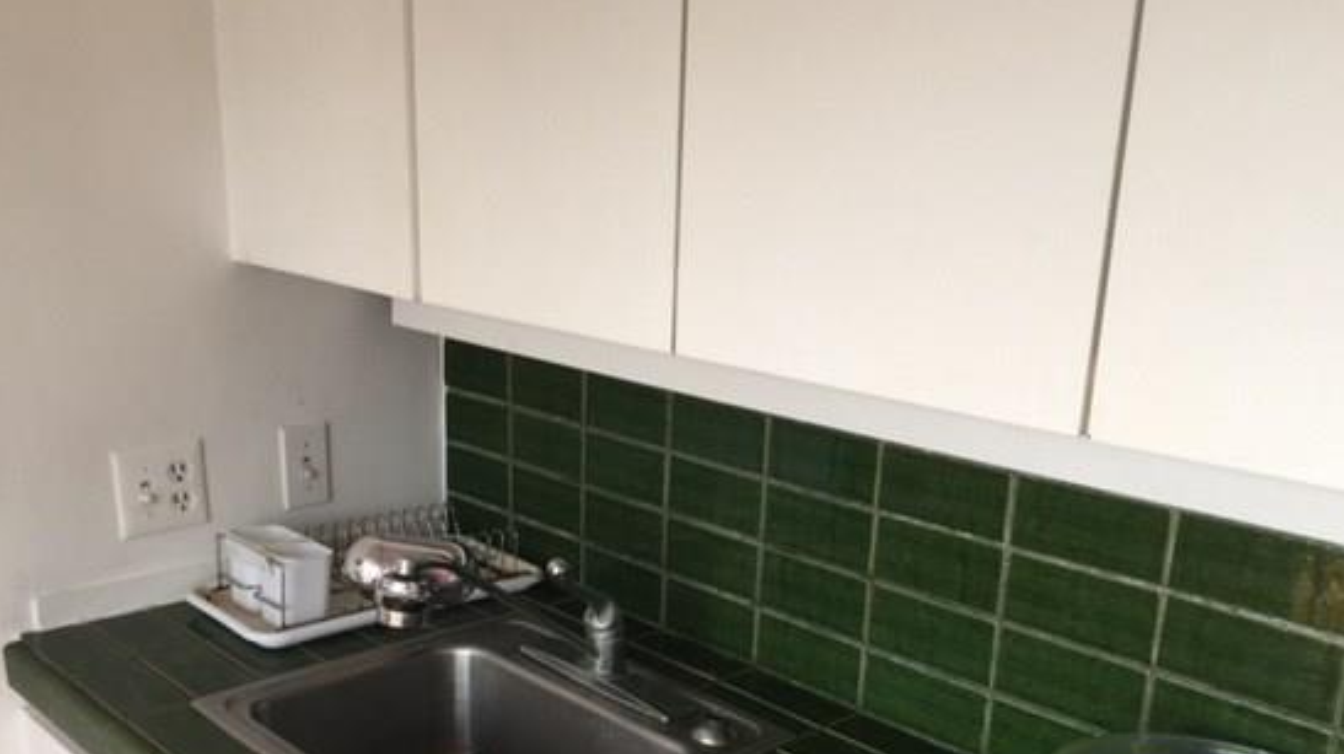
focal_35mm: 37
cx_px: 619
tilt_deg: -18.5
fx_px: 1318
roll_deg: -2.1
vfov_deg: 31.5
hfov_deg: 54.0
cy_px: 543
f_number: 2.2
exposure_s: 1/30
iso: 40
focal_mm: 4.15
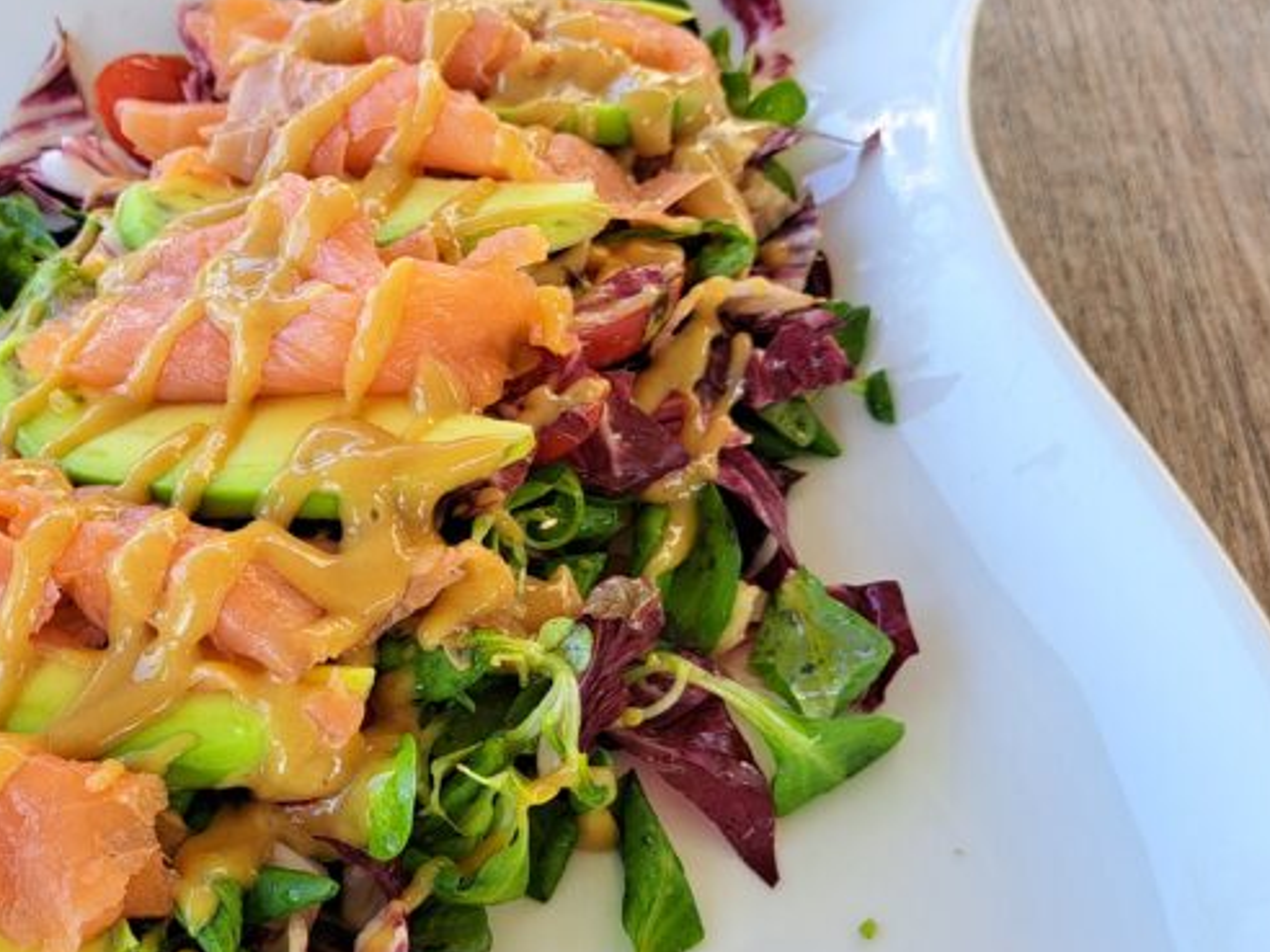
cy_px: 650
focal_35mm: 50
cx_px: 268
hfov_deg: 37.0
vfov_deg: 28.9
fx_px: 1834
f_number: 1.8
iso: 50
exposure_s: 1/129
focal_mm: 5.23
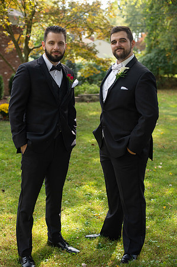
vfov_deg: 39.6
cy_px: 134
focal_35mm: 50
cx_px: 88
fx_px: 370
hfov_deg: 26.9
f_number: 3.2
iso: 400
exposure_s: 1/1250
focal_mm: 50
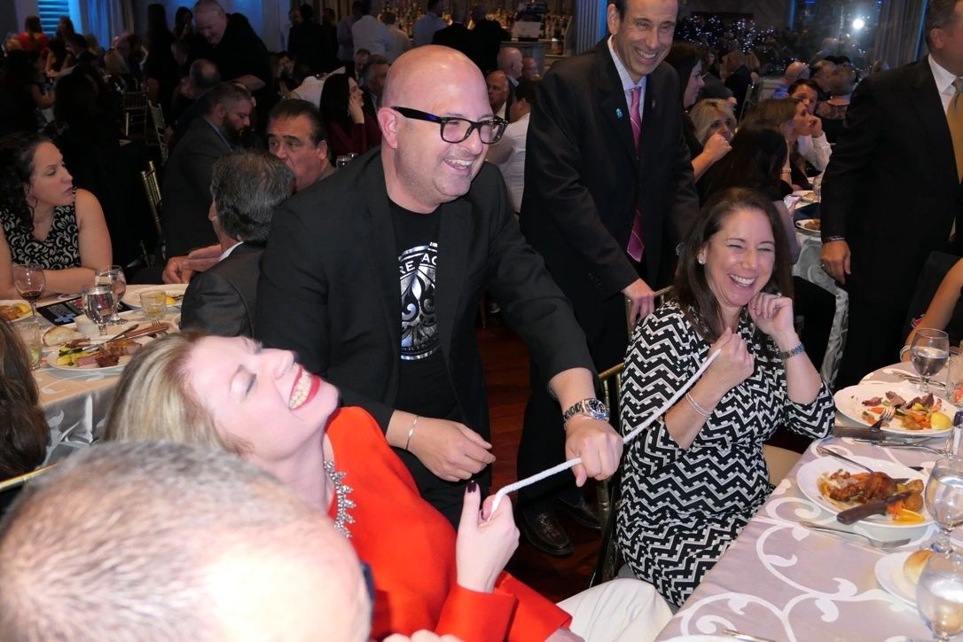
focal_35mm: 34
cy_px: 321
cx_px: 482
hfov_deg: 55.8
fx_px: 909
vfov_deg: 38.9
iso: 800
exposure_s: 1/60
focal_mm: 12.4
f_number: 2.8
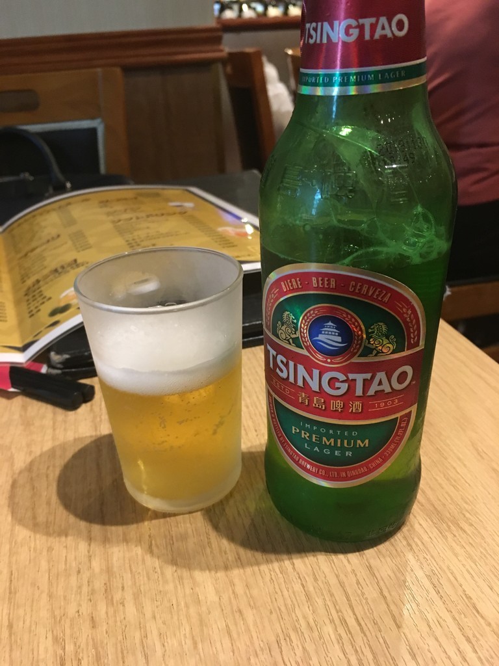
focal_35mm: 29
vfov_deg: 61.7
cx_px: 250
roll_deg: +3.1
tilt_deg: -26.6
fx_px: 557
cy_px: 333
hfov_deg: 48.2
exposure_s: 1/17
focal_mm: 4.15
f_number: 2.2
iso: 200
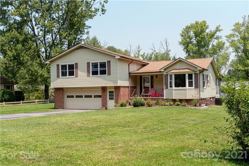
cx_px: 124
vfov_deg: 37.9
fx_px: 242
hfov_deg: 54.4
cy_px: 83
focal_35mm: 35
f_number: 7.1
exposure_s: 1/2000
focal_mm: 35
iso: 200
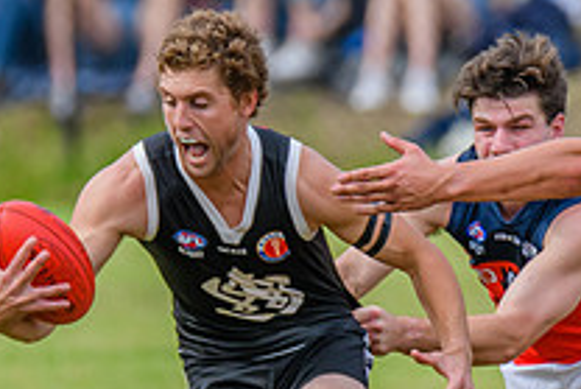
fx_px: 35319
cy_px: 221
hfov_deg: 0.9
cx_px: 134
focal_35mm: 2187
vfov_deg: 0.6
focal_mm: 600
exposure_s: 1/2000
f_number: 6.3
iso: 1400
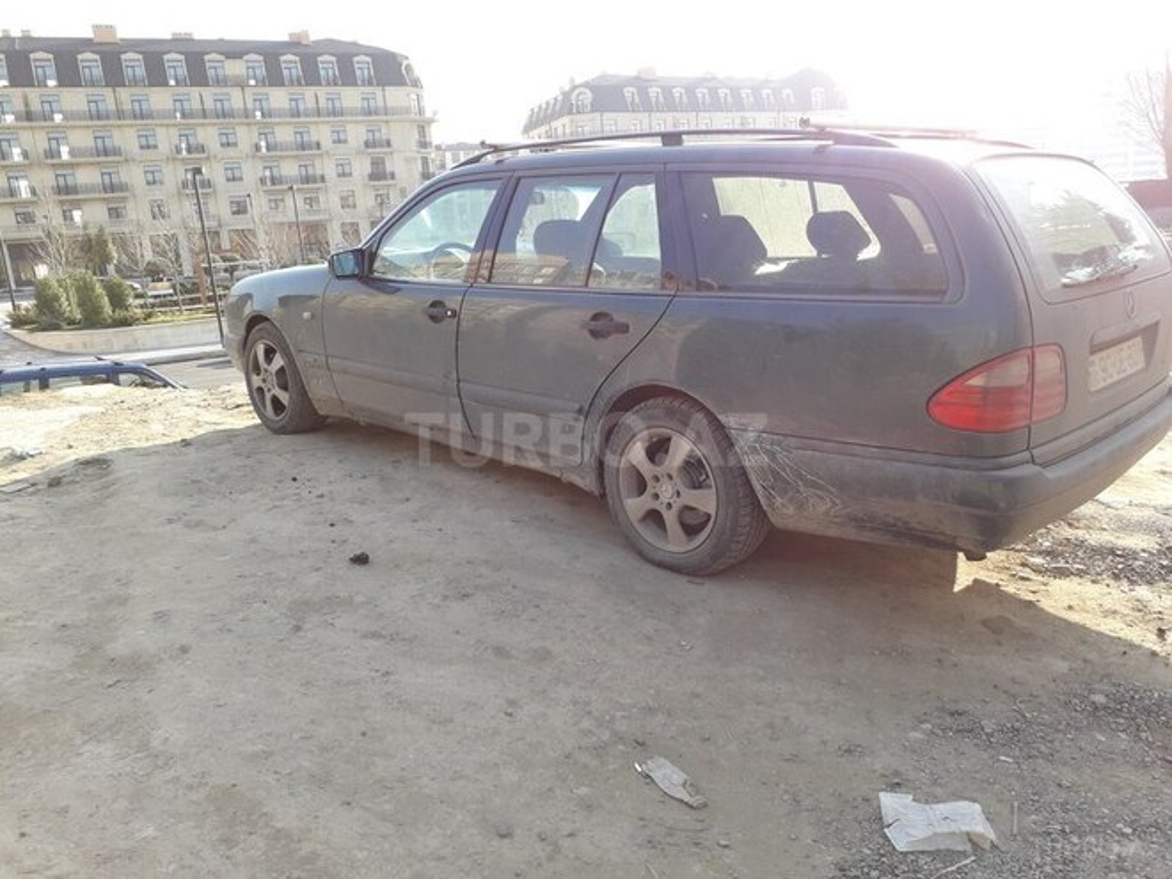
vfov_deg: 51.4
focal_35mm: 27
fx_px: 914
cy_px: 440
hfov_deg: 65.3
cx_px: 586
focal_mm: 3.6
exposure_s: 1/294
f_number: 1.9
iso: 40
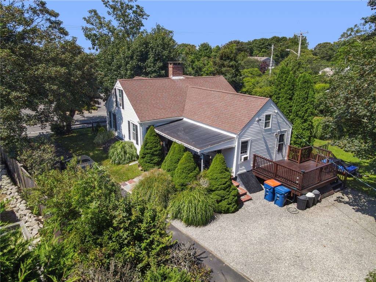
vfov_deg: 56.8
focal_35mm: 24
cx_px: 188
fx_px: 261
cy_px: 141
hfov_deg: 71.6
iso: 100
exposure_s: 1/500
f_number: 2.8
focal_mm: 4.5
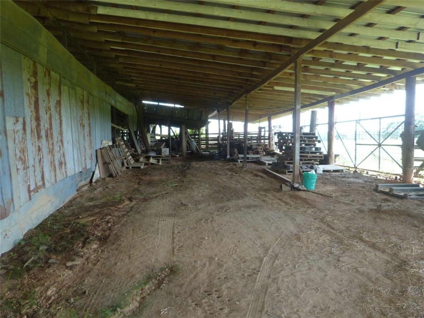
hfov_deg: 69.4
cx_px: 212
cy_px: 159
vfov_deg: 54.9
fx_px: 306
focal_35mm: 25
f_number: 2.8
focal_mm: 4.5
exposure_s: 1/60
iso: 125
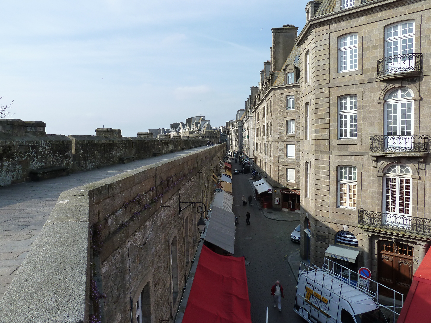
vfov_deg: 54.9
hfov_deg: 69.4
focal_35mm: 25
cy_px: 162
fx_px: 311
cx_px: 216
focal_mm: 4.1
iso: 125
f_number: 4.5
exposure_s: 1/400
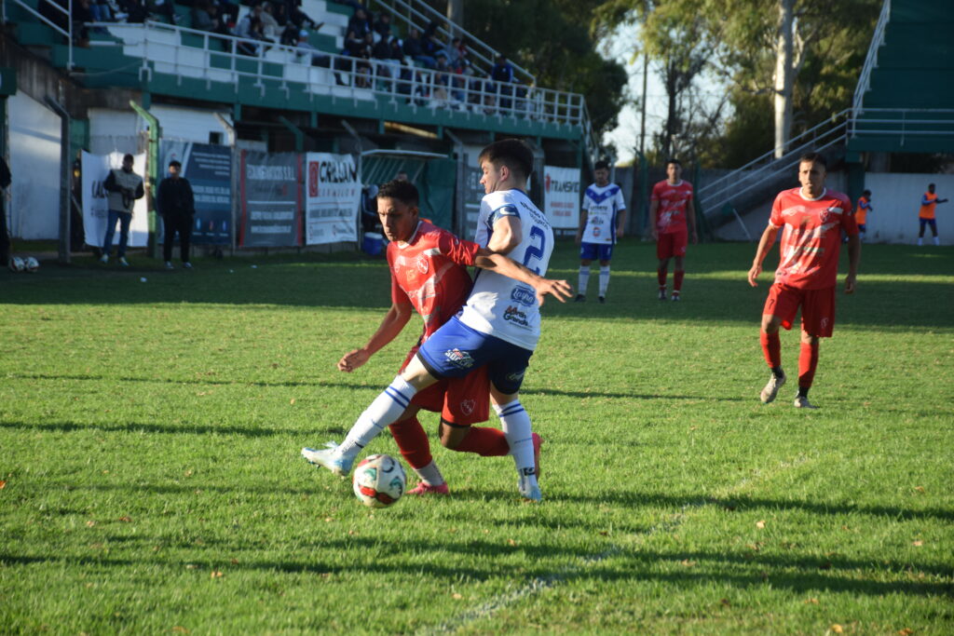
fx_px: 3379
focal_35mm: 128
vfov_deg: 10.8
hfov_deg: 16.1
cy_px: 318
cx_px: 477
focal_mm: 85
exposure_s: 1/500
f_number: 5.6
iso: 320
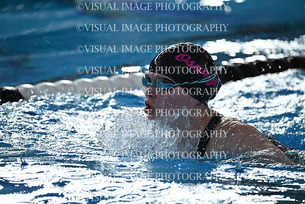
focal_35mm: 400
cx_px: 152
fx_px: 3390
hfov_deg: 5.2
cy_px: 102
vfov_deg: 3.4
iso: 2000
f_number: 6.3
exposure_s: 1/1000
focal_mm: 400
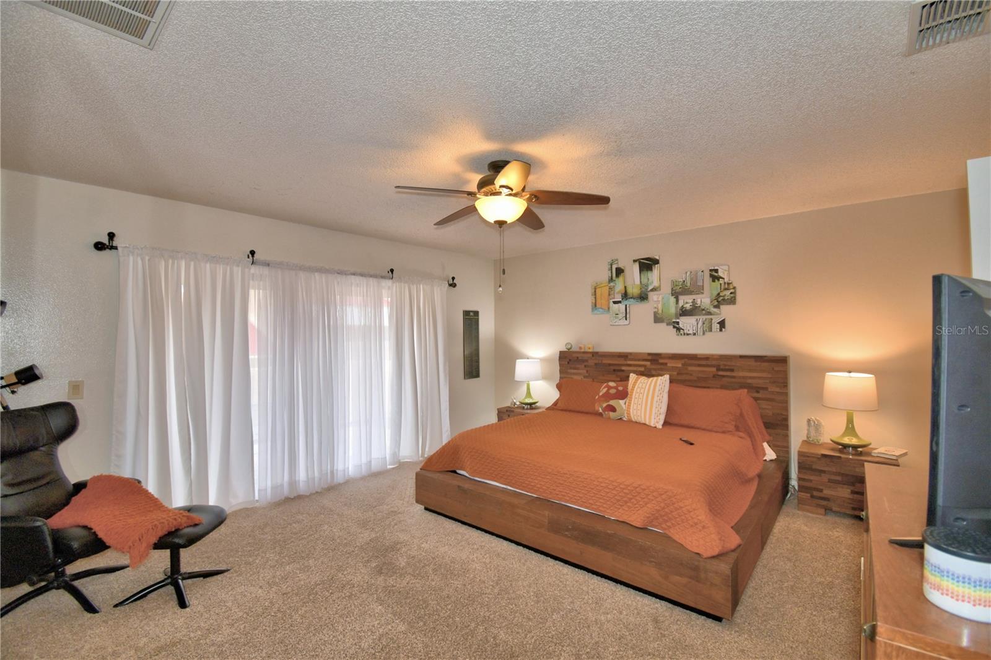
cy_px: 330
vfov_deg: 77.3
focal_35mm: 15
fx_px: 413
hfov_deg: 100.4
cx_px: 496
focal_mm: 10
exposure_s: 1/40
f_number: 4.5
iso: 200
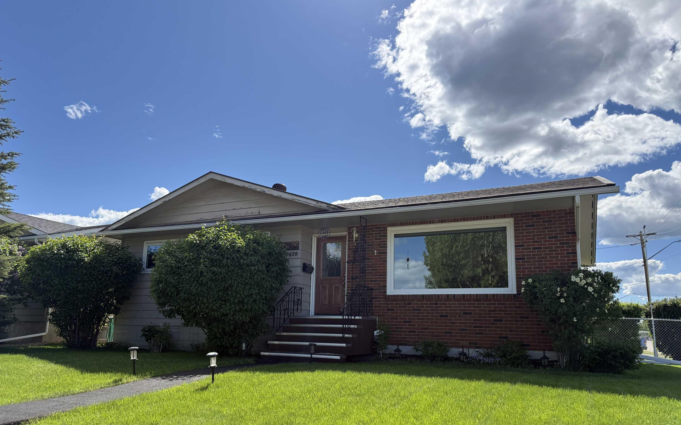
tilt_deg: +10.3
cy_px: 248
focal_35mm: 26
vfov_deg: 47.4
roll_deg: -0.3
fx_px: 483
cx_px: 342
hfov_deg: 70.4
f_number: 1.78
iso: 100
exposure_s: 1/3953
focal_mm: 6.76
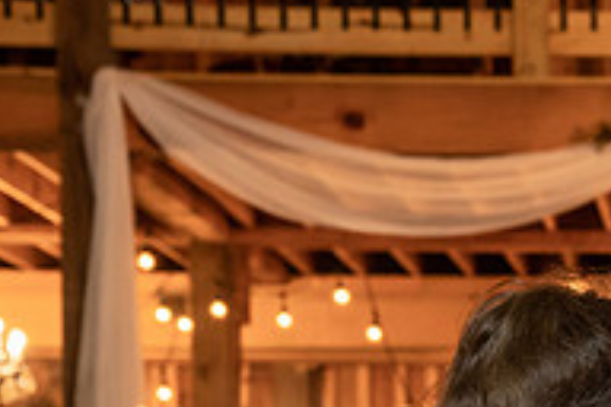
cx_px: 824
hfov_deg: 12.5
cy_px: 596
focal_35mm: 159
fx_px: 2698
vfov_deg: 8.5
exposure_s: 1/100
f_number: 4
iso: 2000
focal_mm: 52
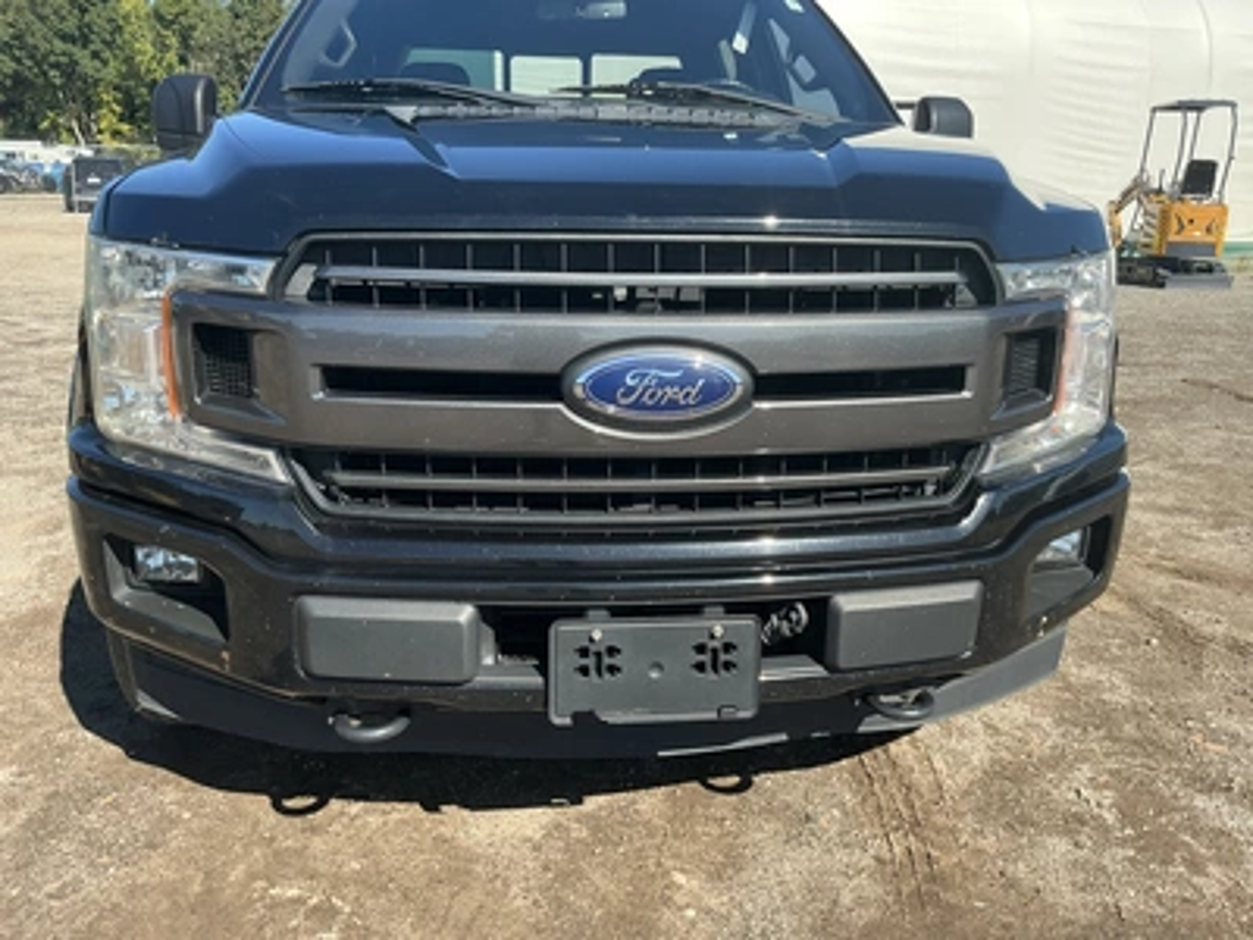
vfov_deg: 49.7
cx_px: 626
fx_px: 1014
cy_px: 470
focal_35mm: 28
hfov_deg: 63.4
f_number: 1.8
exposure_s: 1/642
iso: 25
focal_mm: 3
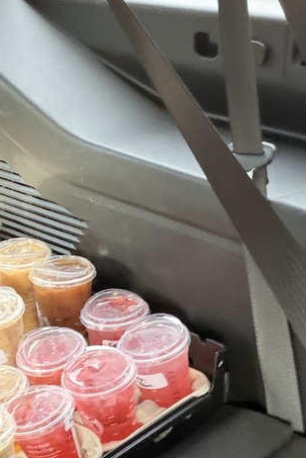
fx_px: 879
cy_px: 308
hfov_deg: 19.4
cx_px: 34
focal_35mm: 69
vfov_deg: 29.0
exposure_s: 1/30
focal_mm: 2.71
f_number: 1.9
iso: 500
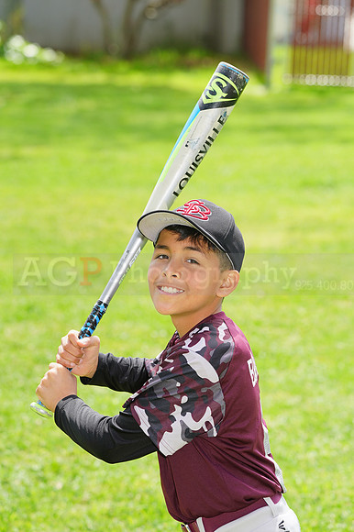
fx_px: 2702
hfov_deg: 7.5
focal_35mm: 183
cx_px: 177
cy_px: 266
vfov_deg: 11.2
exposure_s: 1/200
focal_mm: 183
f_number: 8
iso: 200
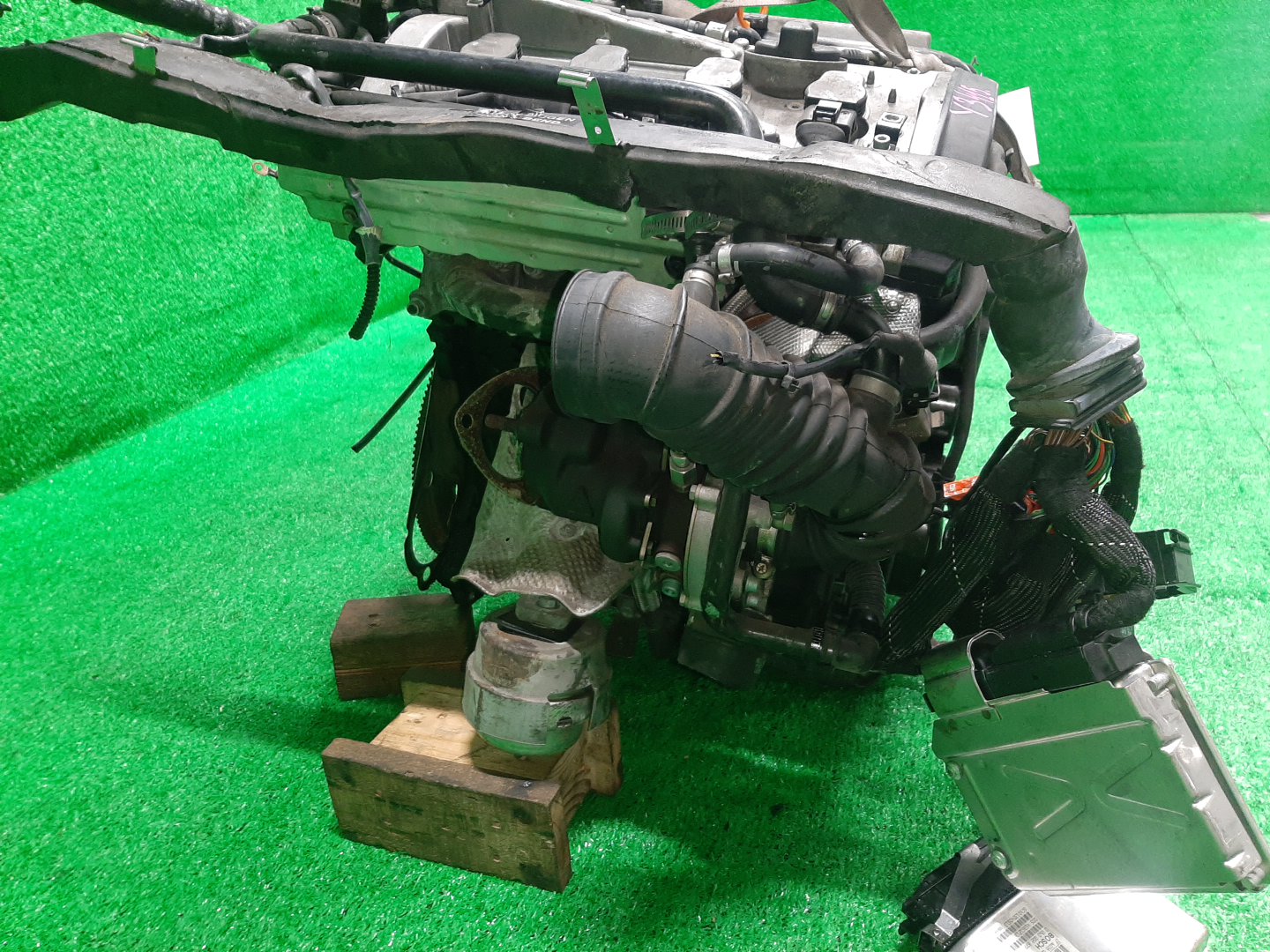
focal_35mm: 26
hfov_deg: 67.3
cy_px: 476
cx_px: 635
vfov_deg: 53.1
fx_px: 954
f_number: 1.7
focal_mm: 3.93
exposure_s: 1/33
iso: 195
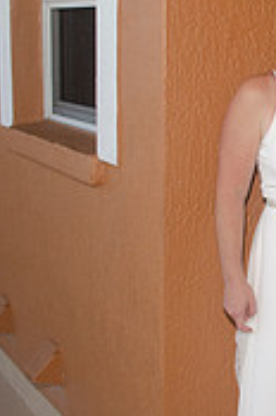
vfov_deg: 26.3
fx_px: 889
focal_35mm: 77
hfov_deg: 16.8
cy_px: 183
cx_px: 347
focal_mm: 20
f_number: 5.6
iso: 100
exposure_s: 1/250
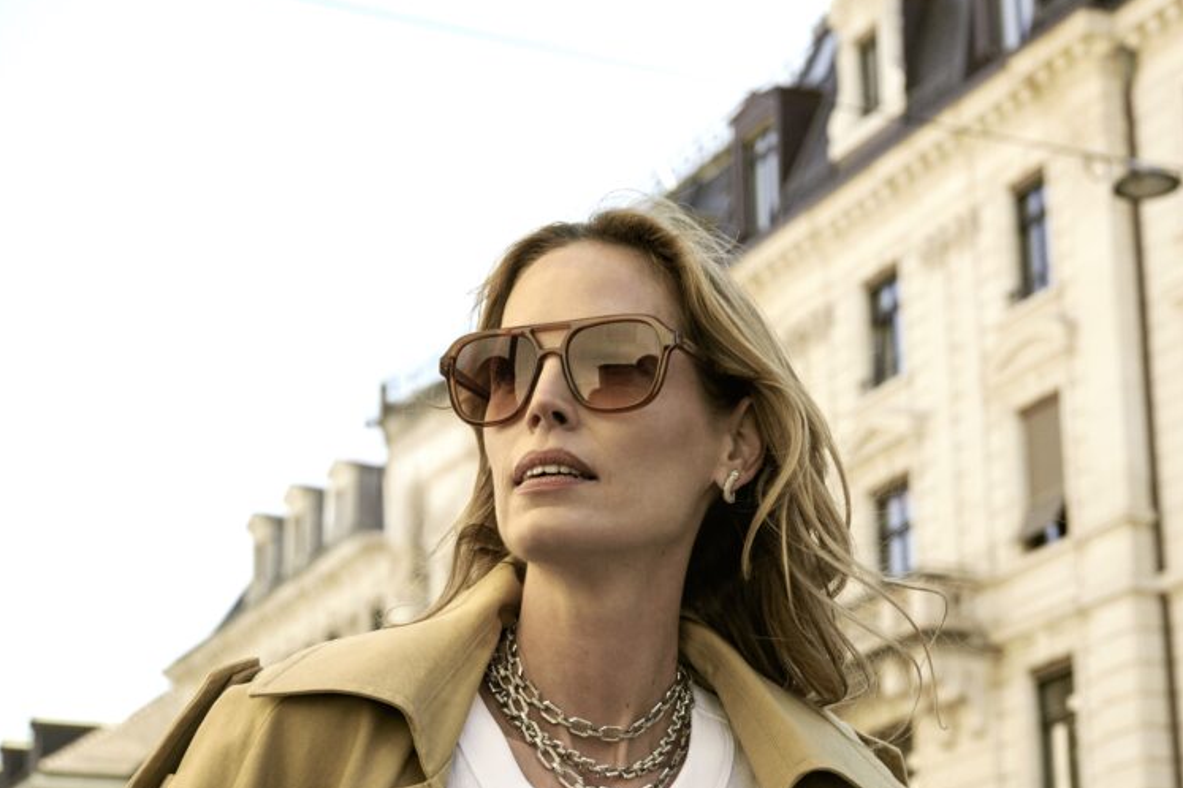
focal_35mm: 96
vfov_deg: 14.2
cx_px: 705
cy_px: 529
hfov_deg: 21.2
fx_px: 3154
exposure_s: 1/500
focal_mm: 70
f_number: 9
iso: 1250
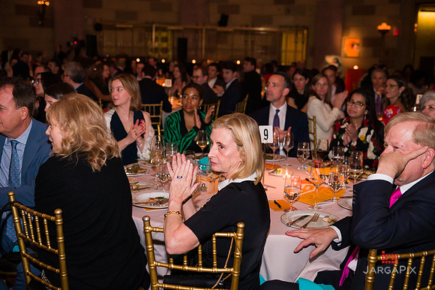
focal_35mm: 42
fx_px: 507
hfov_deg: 46.4
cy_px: 145
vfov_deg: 31.9
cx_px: 218
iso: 3200
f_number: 4
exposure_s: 1/400
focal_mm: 42
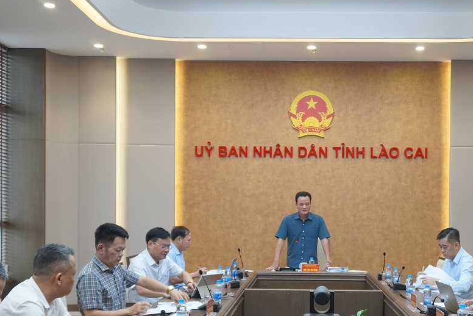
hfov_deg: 38.6
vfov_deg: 26.2
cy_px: 231
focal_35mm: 51
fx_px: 670
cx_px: 296
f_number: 4
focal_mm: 22
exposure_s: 1/160
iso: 1000
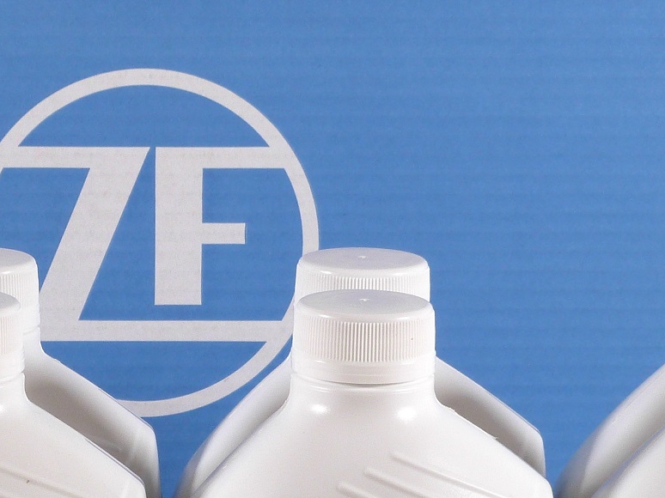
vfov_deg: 7.0
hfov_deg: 9.3
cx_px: 151
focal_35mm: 212
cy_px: 598
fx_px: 4071
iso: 100
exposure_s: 1/125
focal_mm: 14.8
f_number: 4
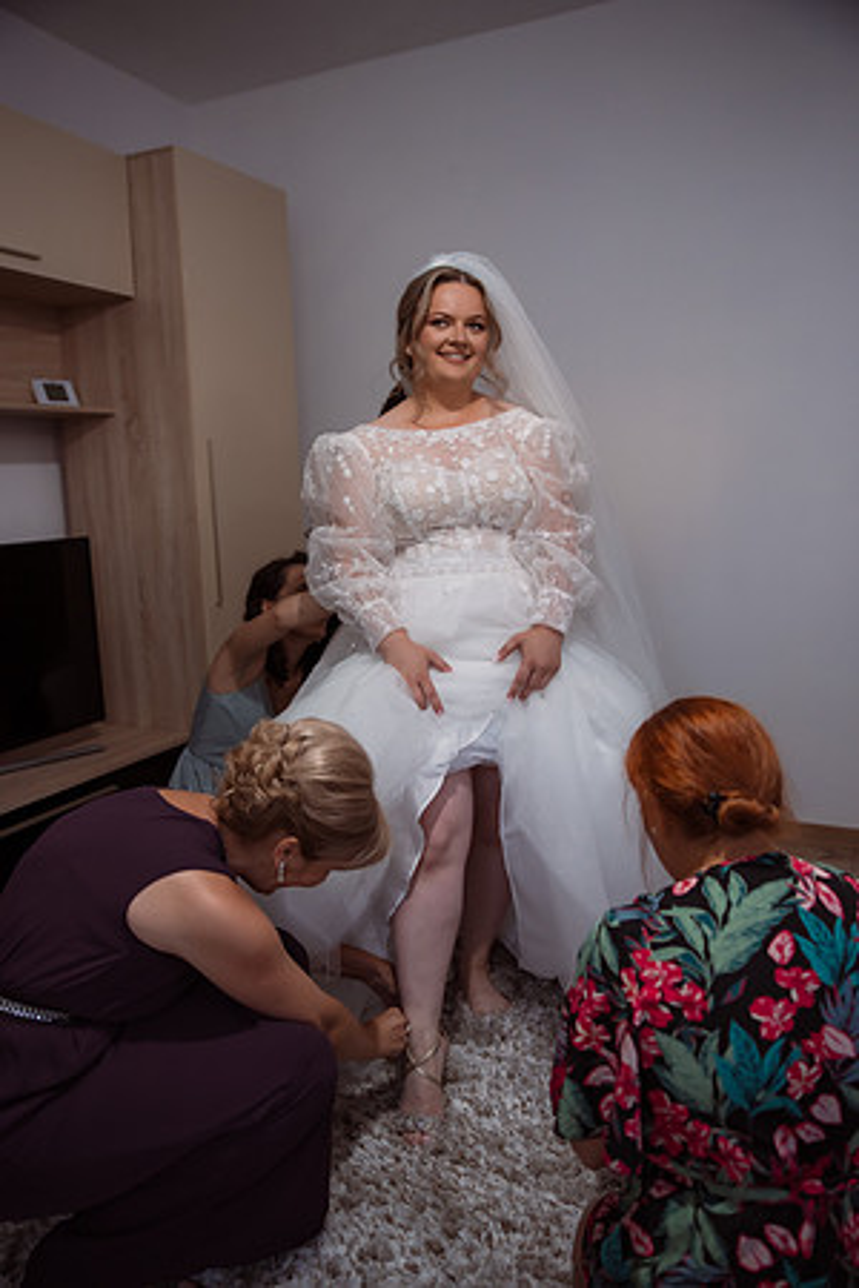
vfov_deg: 63.7
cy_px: 644
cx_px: 430
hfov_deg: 45.0
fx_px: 1038
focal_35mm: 29
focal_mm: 29
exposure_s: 1/200
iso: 800
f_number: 2.8
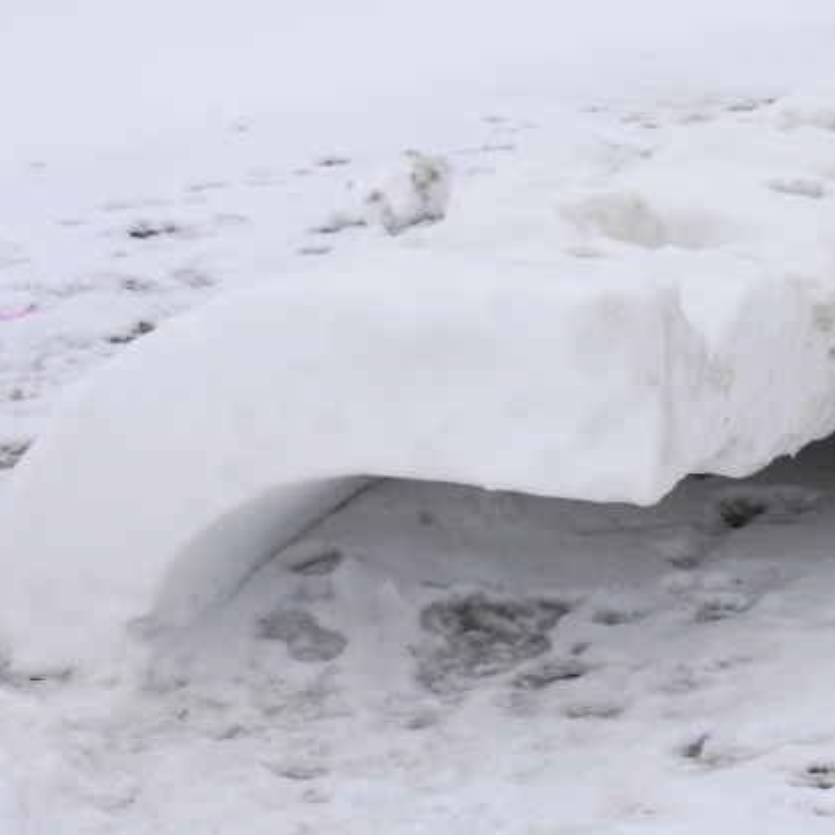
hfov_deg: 18.6
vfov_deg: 18.8
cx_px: 761
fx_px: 2511
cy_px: 203
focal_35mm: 92
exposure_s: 1/100
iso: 100
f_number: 9
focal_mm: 30
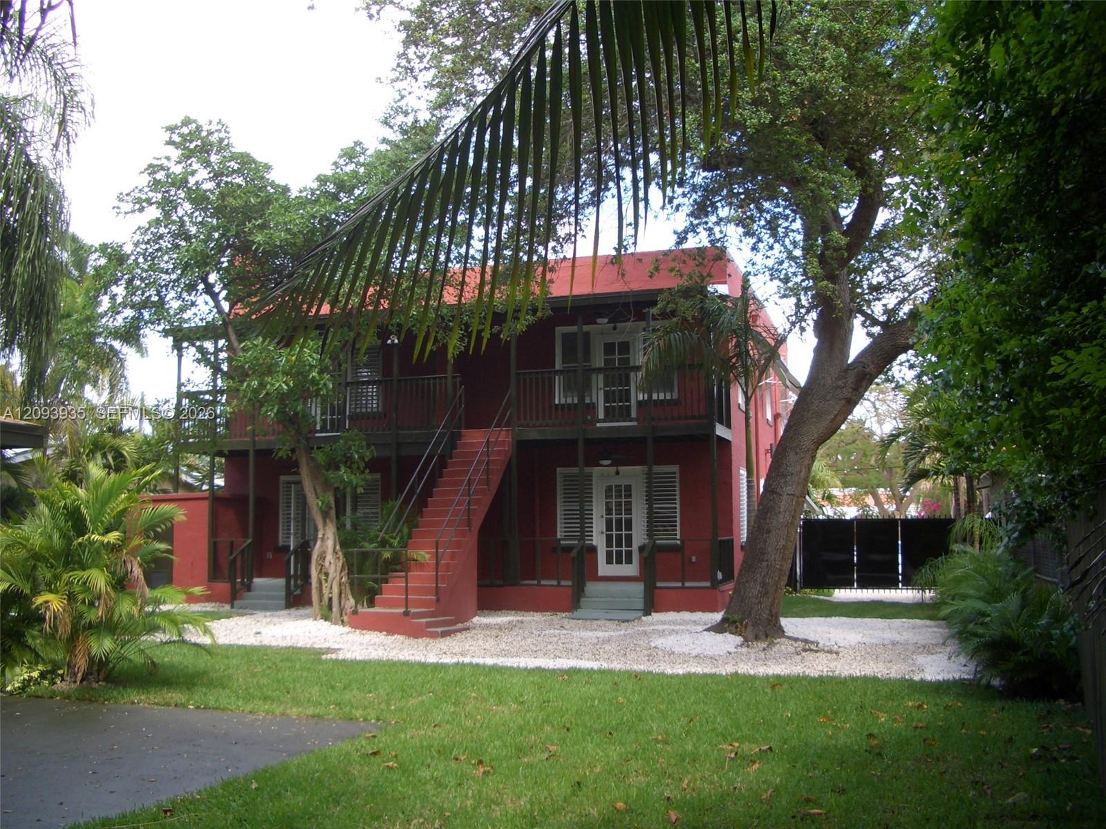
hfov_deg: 52.6
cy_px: 414
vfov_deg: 40.7
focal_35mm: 35
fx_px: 1118
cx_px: 553
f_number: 2.6
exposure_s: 1/200
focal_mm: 5.8
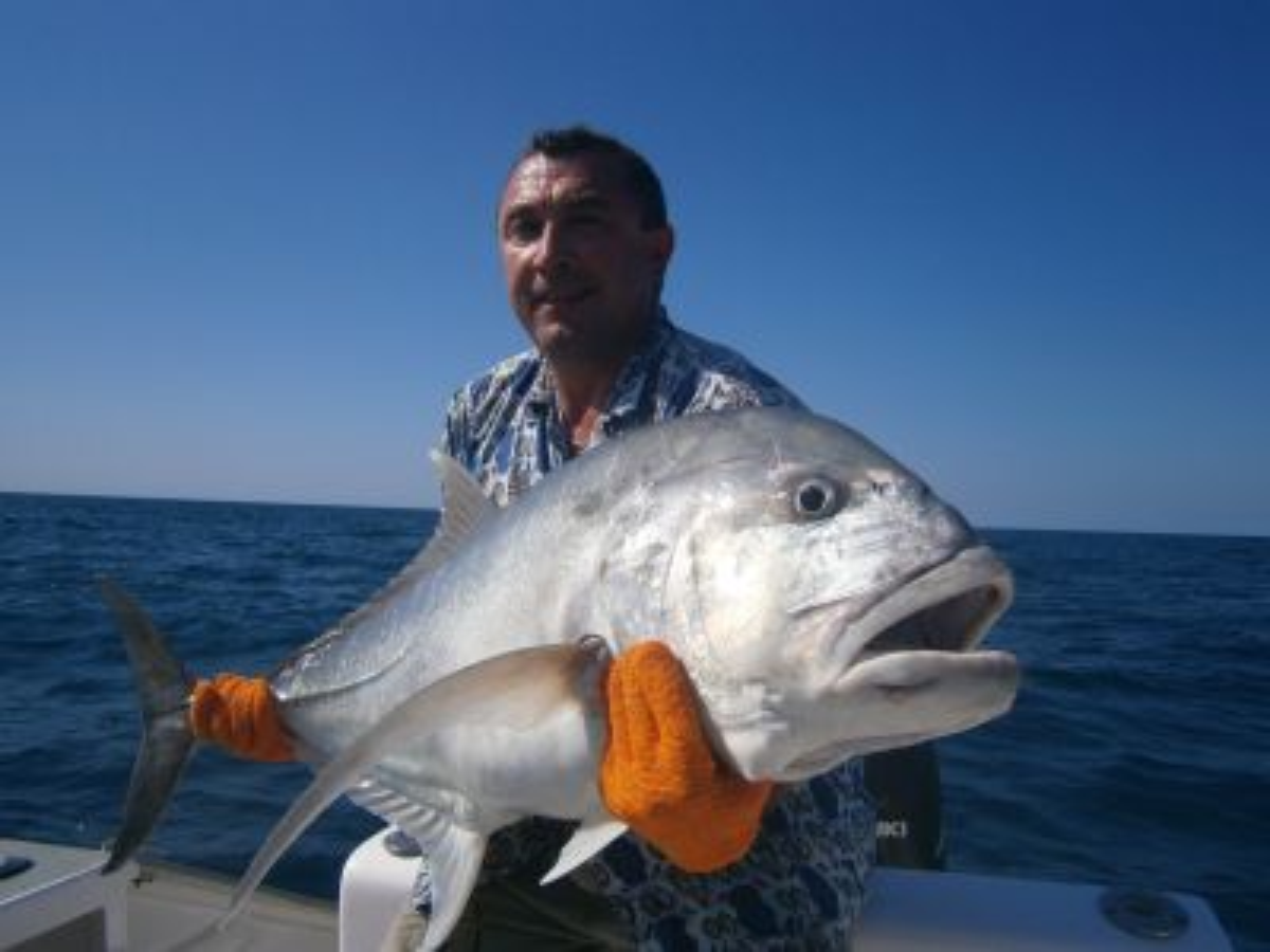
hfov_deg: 67.3
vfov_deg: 53.1
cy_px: 476
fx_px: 954
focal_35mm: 26
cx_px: 635
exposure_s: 1/400
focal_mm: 4.7
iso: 80
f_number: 8
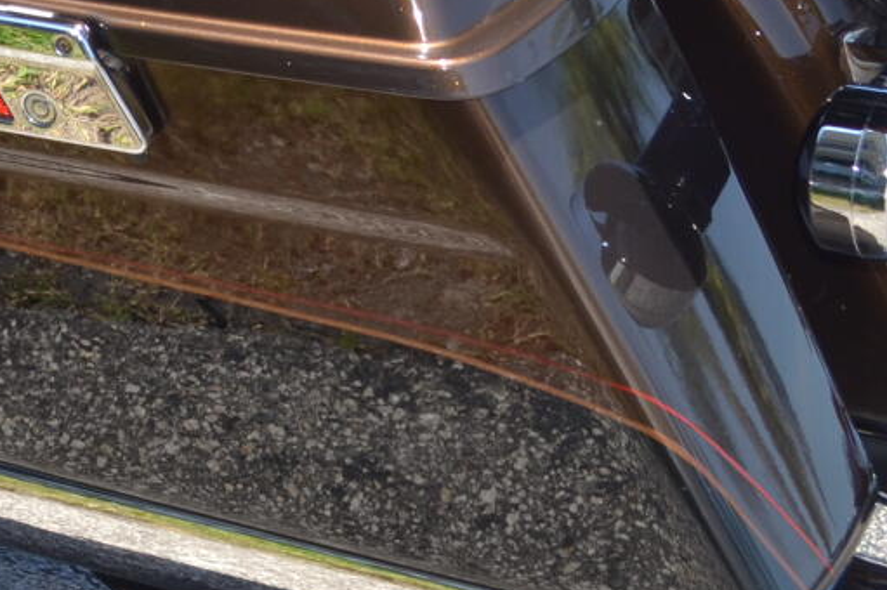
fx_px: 3472
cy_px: -341
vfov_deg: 9.4
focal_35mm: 141
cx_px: -97
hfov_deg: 14.2
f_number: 5.6
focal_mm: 24
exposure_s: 1/200
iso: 100
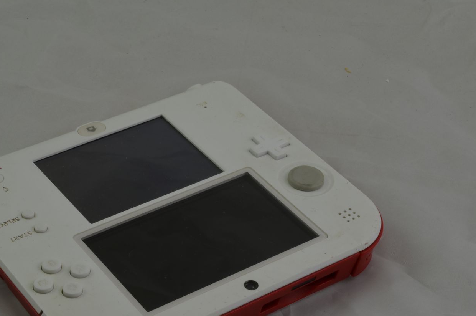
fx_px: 1148
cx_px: 218
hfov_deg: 23.4
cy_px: 220
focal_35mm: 87
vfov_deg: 15.6
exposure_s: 1/5
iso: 100
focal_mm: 40
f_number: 20
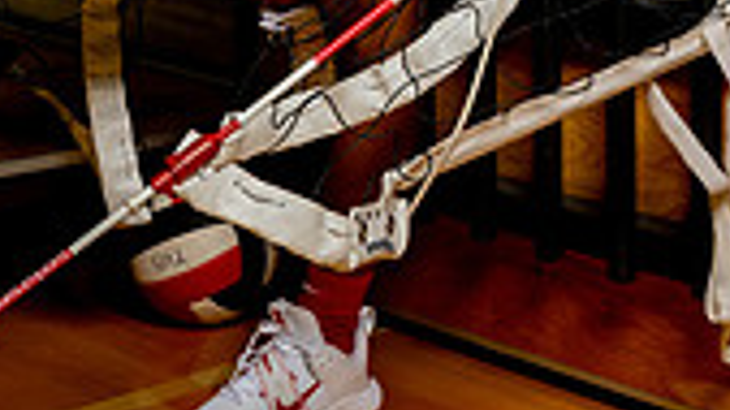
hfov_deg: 19.6
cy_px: -440
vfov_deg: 10.2
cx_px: 384
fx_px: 2110
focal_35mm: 109
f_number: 6.3
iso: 400
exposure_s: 1/250
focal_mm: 26
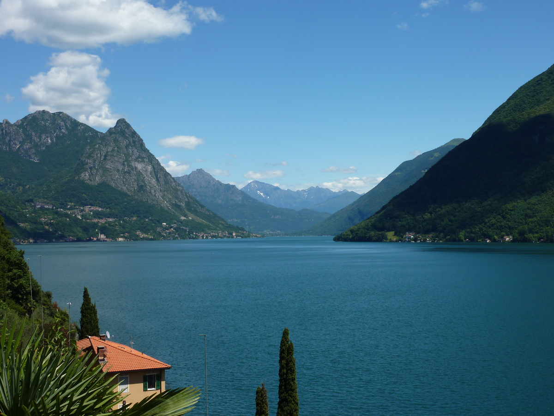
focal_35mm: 48
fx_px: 768
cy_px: 208
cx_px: 277
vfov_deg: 30.3
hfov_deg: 39.7
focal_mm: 7.9
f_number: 5.6
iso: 80
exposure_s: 1/400
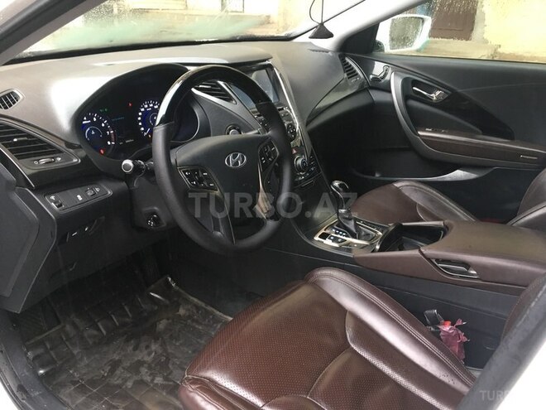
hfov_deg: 61.7
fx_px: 457
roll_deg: -1.6
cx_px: 273
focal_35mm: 29
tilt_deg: -24.8
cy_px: 205
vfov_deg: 48.2
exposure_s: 1/33
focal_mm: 4.15
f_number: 2.2
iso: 125
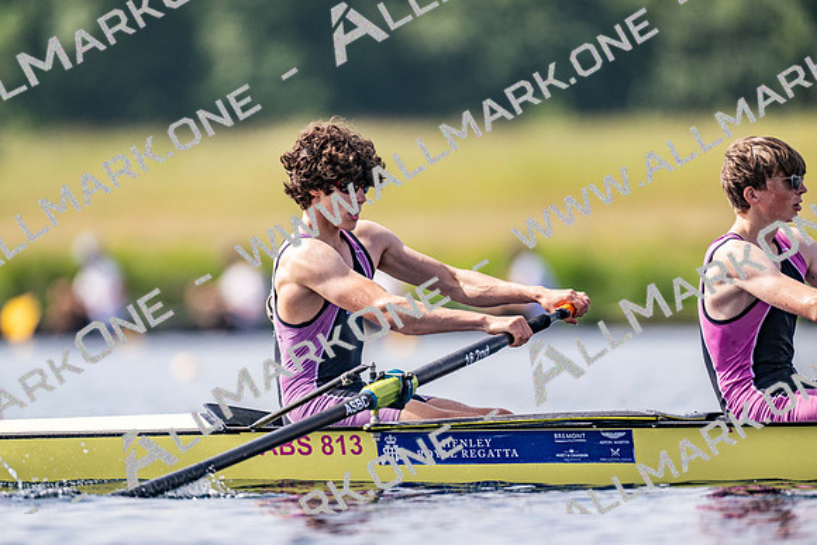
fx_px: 13619
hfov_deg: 3.4
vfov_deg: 2.3
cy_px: 272
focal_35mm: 600
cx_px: 408
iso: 220
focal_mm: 600
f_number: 4
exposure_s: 1/2500
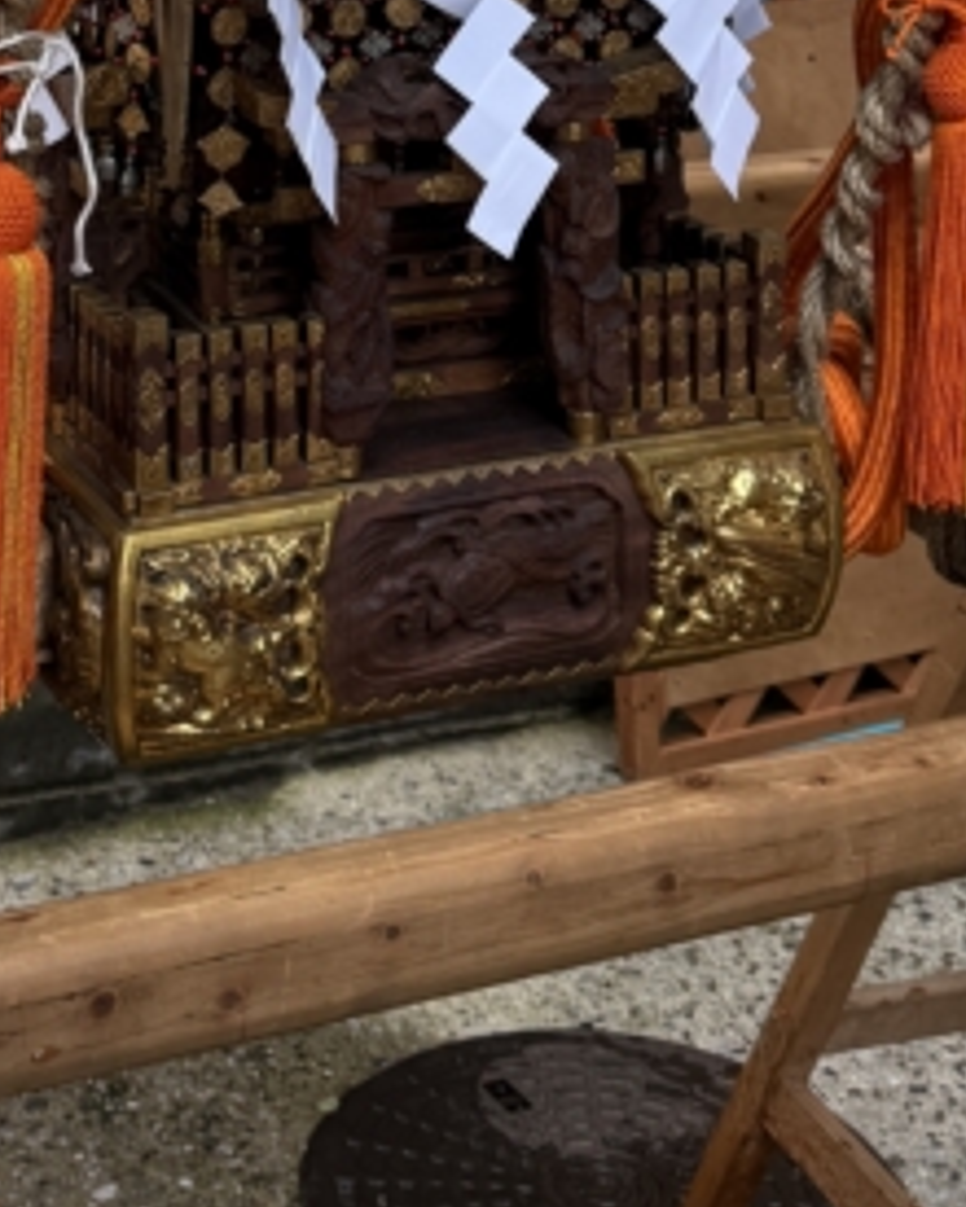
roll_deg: -4.9
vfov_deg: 20.7
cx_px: 165
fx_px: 2930
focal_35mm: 82
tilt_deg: -1.6
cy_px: -470
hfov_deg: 18.5
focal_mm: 6.76
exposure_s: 1/589
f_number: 1.78
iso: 80
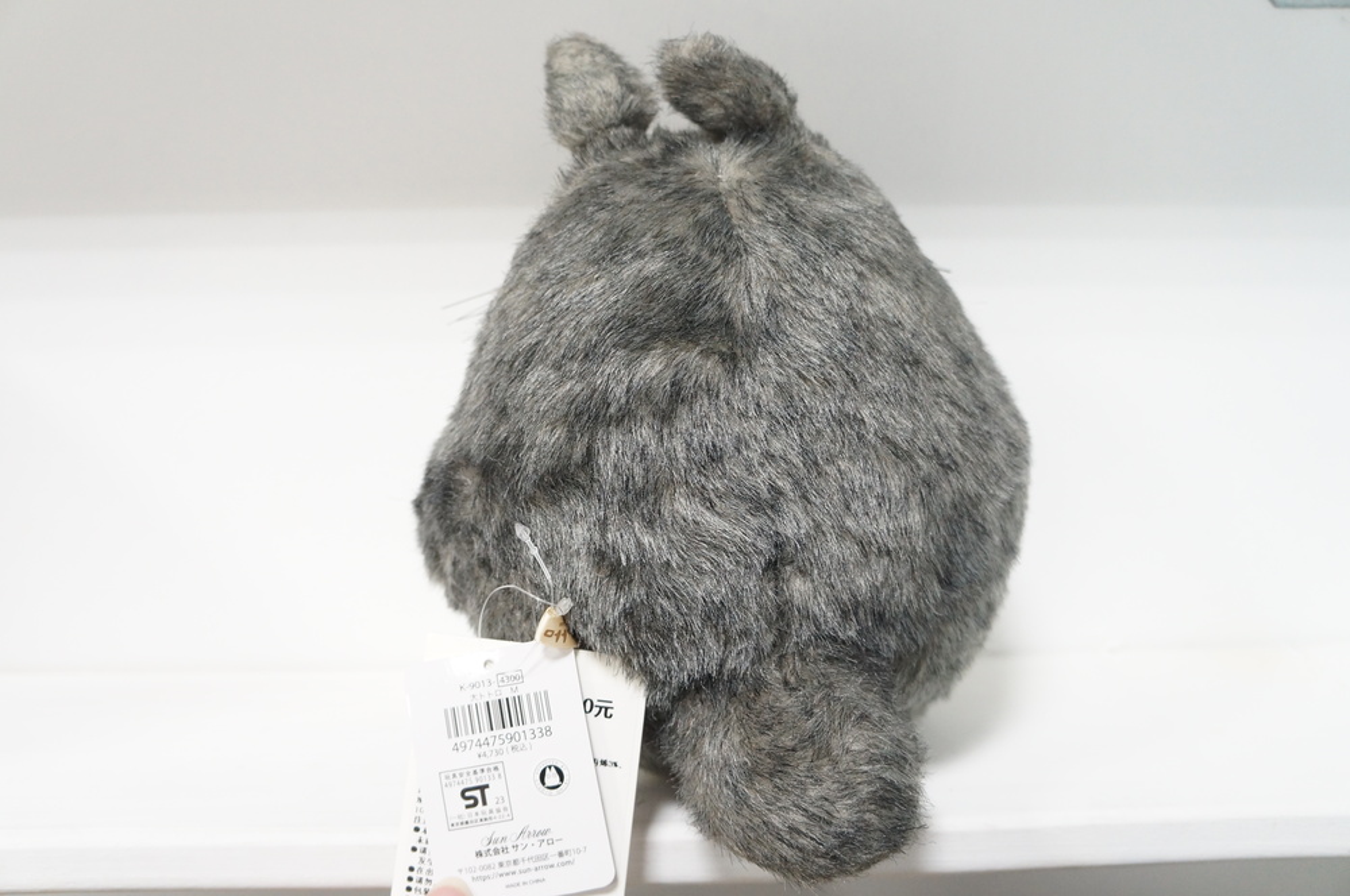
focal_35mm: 30
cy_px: 448
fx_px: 1124
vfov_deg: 43.5
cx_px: 675
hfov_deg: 62.0
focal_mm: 20
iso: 1600
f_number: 4
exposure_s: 1/40
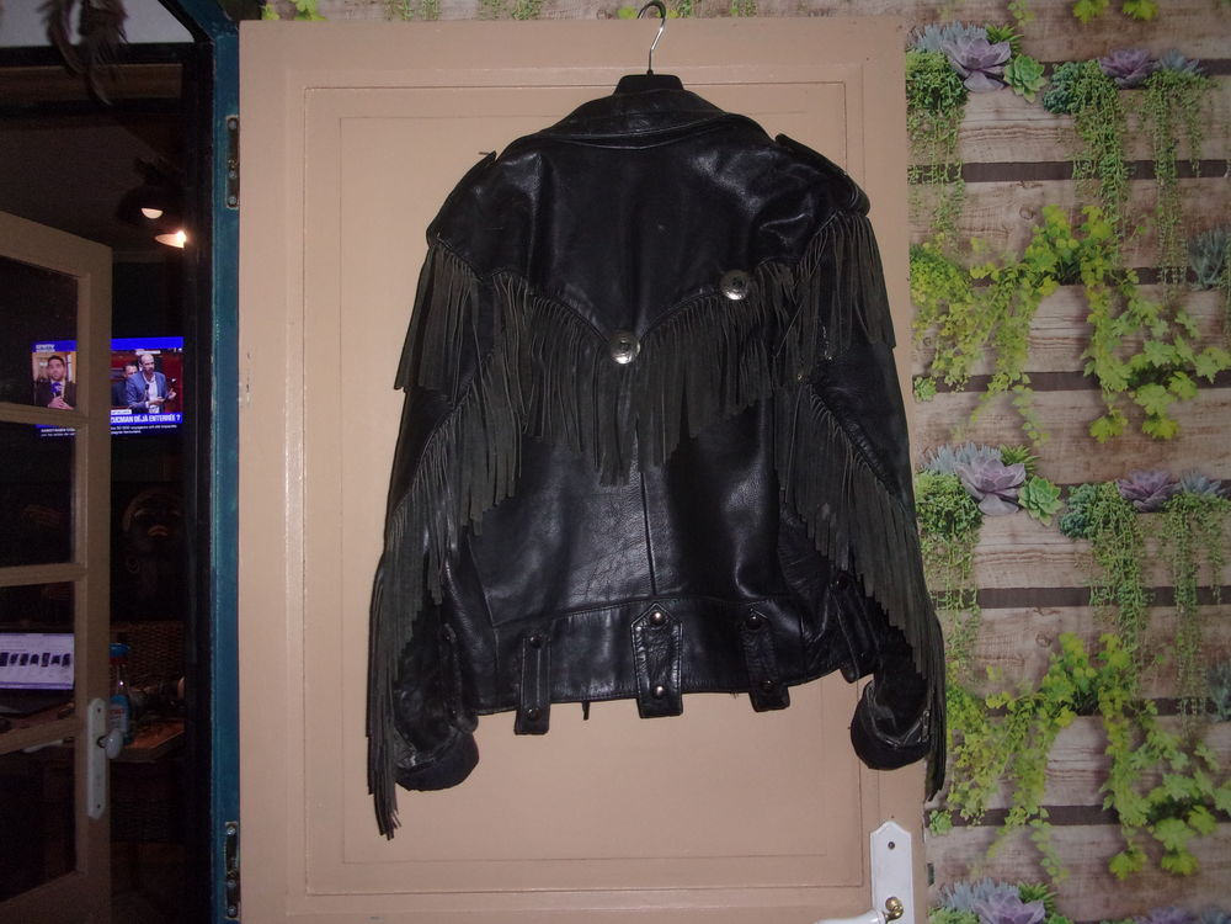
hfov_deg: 63.4
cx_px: 616
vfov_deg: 49.7
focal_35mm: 28
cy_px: 462
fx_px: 996
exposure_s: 1/34
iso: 200
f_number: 3.9
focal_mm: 5.1
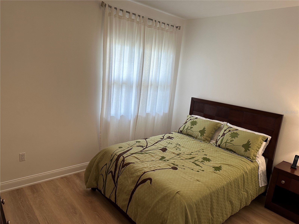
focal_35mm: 24
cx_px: 150
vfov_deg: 56.8
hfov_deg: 71.6
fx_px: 207
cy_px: 112
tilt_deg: -12.7
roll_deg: -5.8
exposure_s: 1/120
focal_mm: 6.86
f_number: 1.78
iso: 200
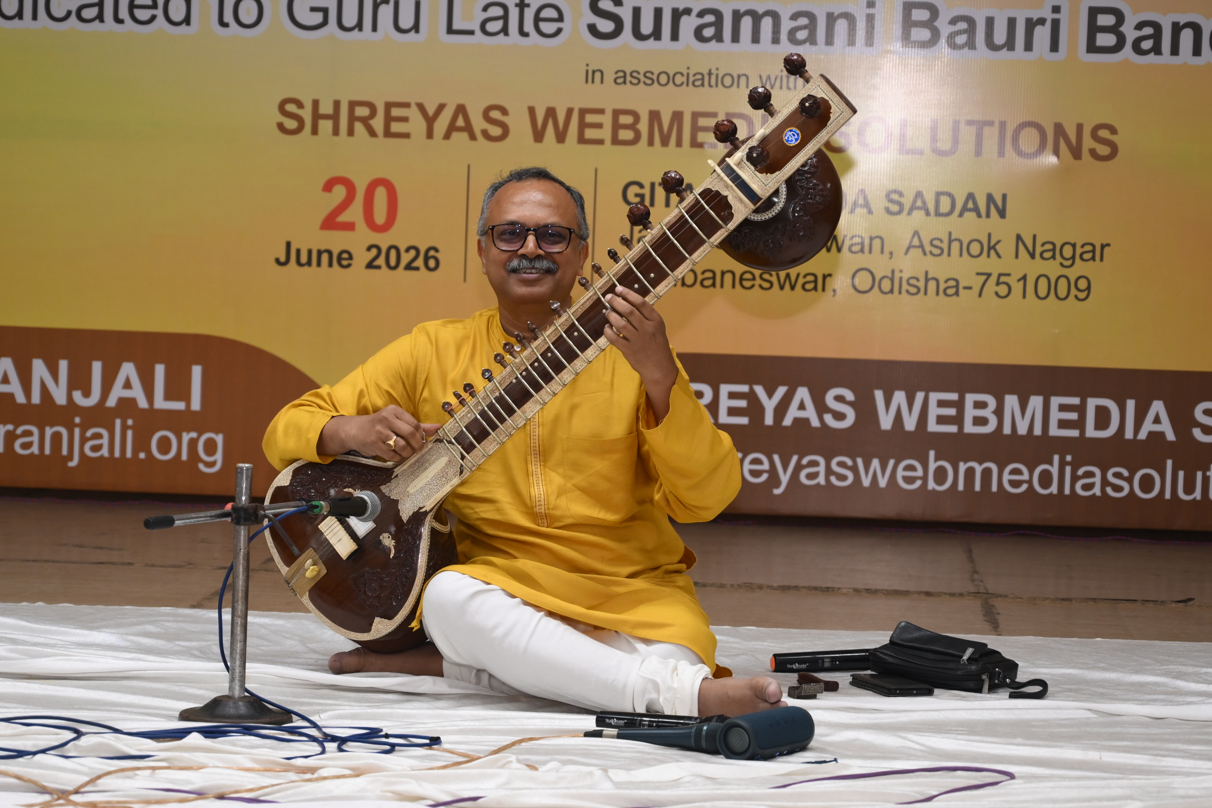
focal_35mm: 105
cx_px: 606
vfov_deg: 13.0
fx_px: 3535
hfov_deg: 19.5
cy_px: 404
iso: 1000
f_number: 4
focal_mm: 70
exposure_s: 1/125
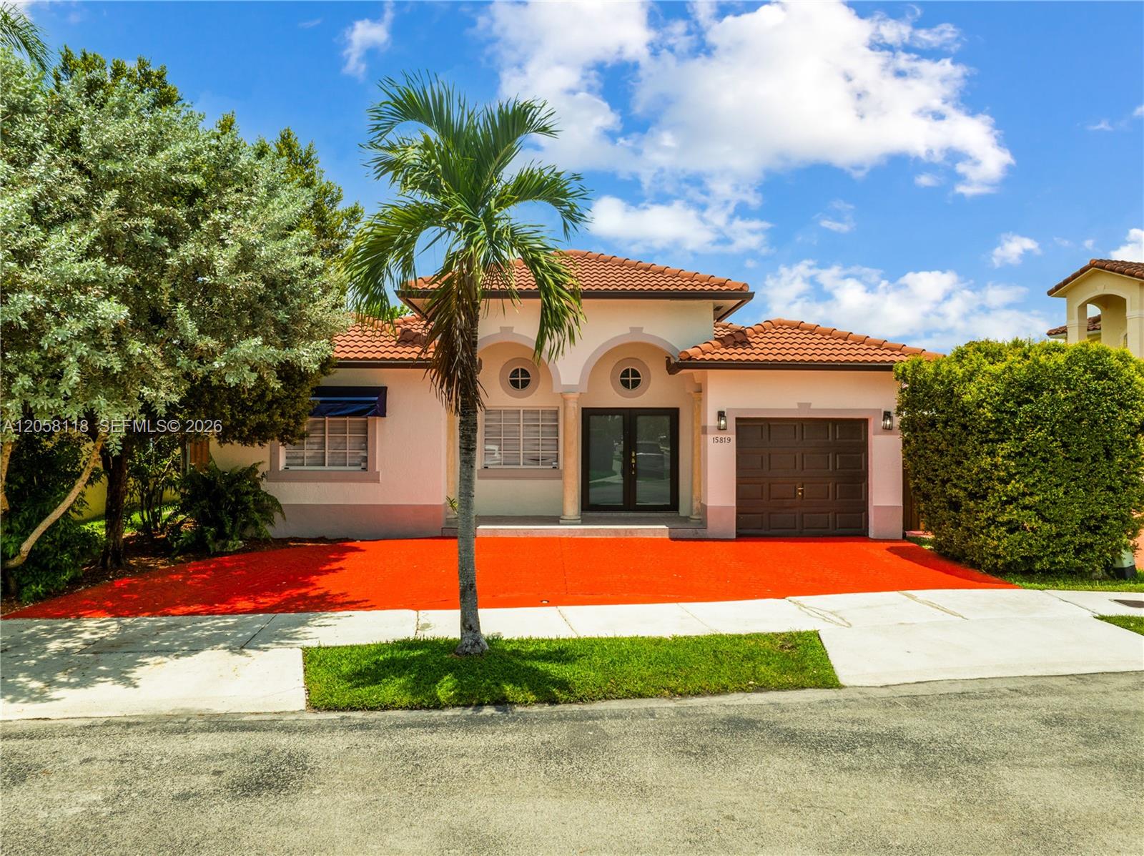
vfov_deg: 56.7
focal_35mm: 24
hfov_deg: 71.6
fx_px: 792
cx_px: 572
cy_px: 428
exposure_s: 1/400
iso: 100
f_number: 8
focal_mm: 12.29
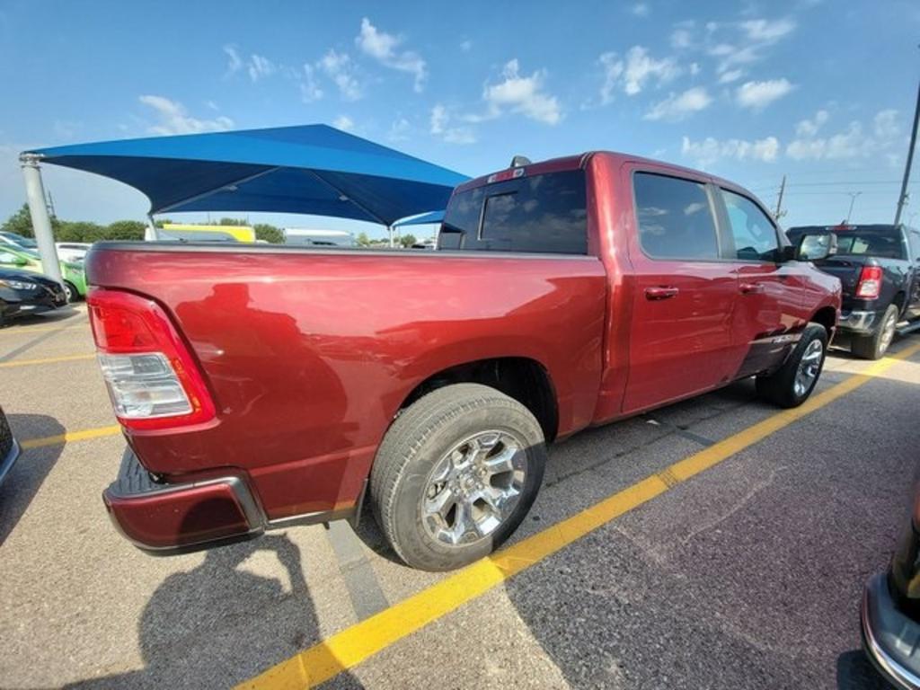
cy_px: 345
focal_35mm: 13
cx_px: 460
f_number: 2.2
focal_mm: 2.2
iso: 50
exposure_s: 1/941
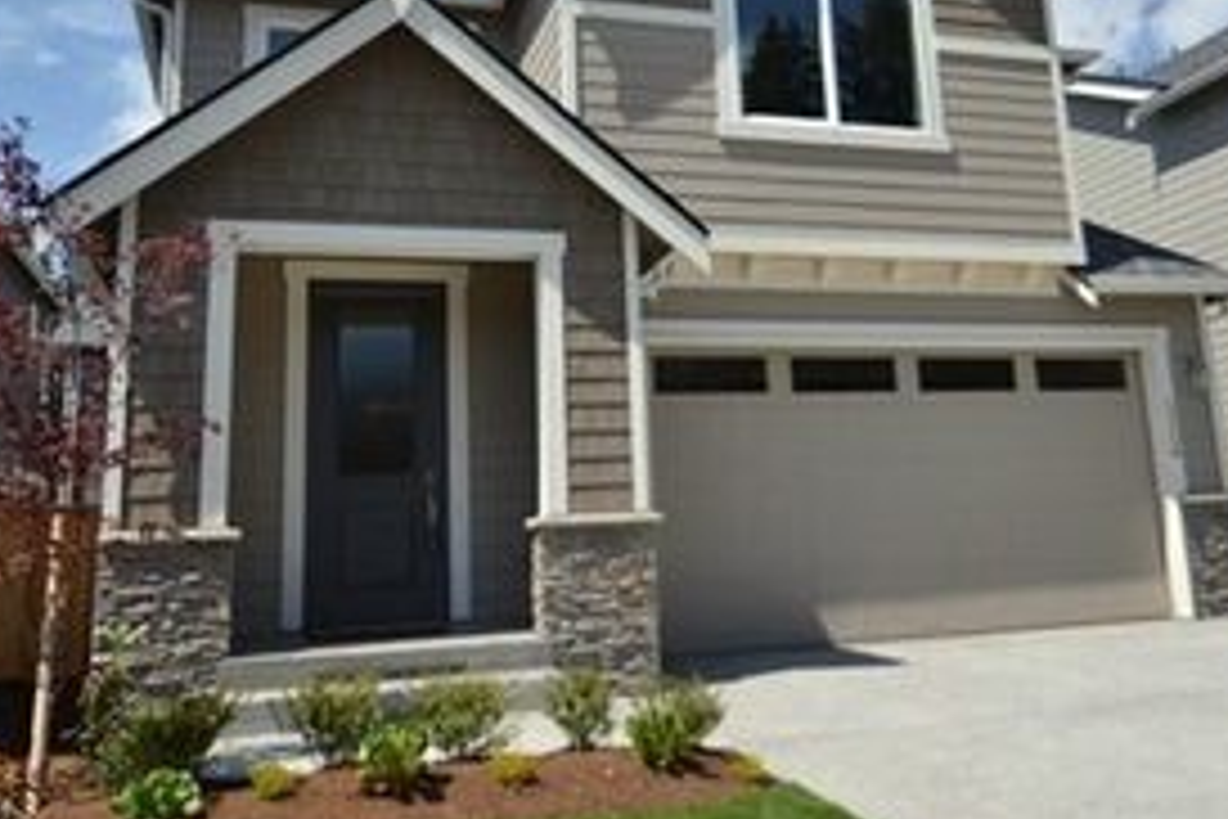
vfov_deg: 39.4
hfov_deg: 57.0
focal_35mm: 33
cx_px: 693
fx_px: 1126
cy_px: 254
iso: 100
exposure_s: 1/1250
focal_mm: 12
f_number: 3.8
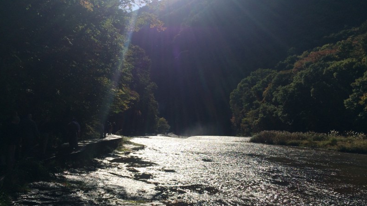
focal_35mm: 32
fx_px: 311
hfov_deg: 61.0
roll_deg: -2.1
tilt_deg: -1.9
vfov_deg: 36.6
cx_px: 182
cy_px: 121
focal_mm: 4.15
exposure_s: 1/4115
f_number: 2.2
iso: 32
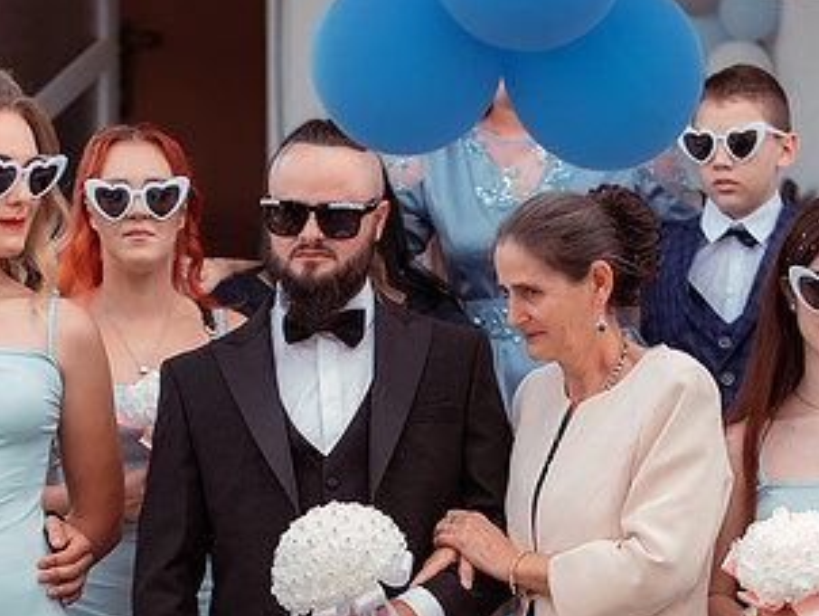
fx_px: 3931
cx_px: 548
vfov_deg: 8.9
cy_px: 517
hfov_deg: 11.9
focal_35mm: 166
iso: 400
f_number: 3.2
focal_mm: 90
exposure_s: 1/800
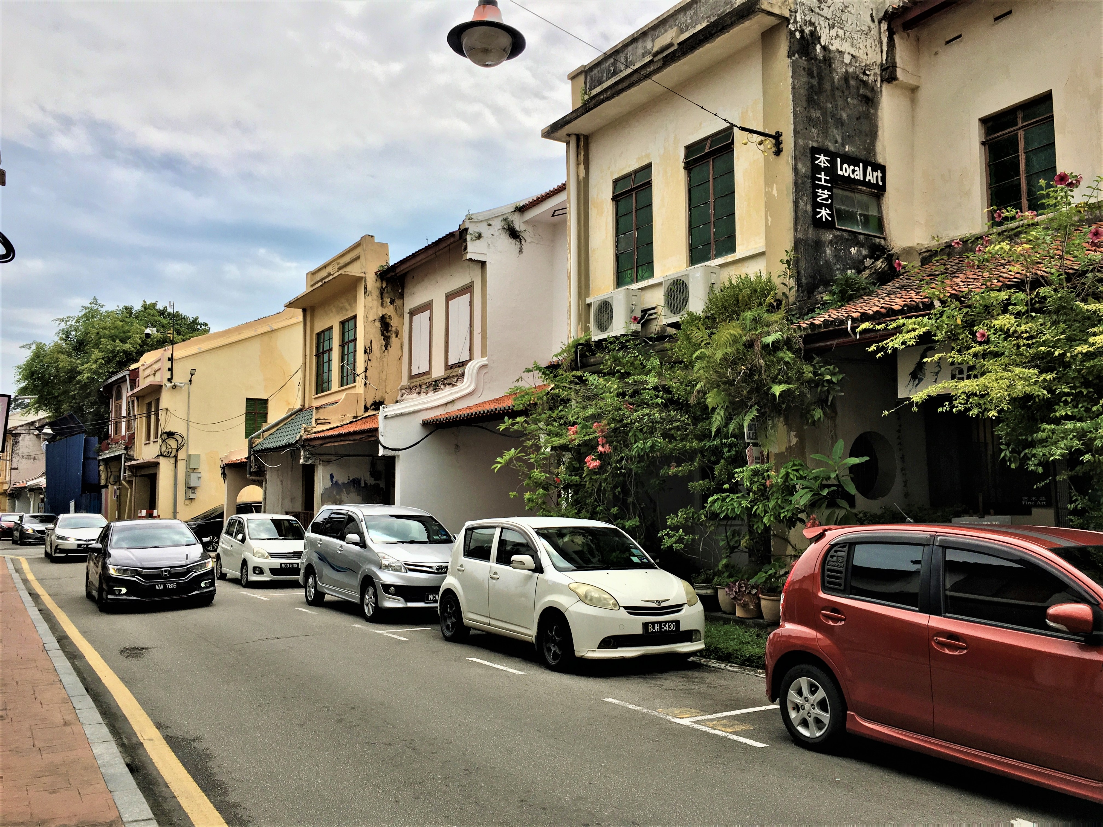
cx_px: 552
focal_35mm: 29
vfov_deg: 48.2
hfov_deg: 61.7
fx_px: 924
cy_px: 414
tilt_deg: +6.0
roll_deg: +0.4
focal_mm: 4.15
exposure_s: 1/2653
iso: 25
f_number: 2.2
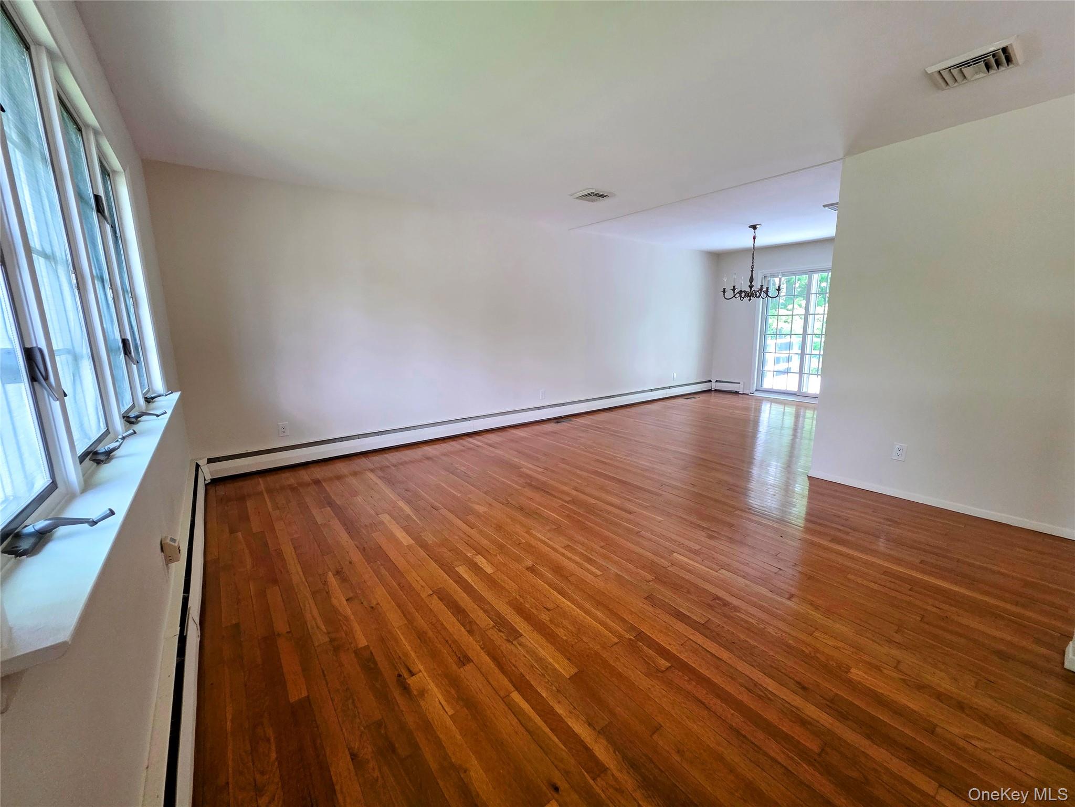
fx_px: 404
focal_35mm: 13
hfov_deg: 106.2
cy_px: 404
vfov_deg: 89.9
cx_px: 538
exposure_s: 1/120
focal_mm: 2.2
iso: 250
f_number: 1.9
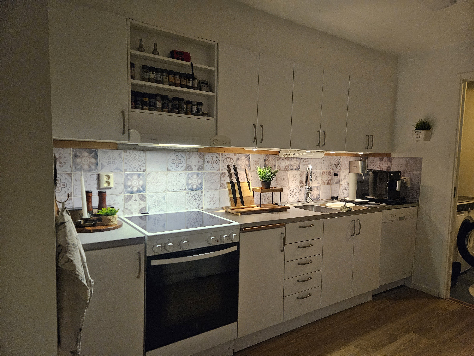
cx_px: 237
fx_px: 315
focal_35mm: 23
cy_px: 178
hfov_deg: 73.9
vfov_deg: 58.9
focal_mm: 5.4
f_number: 1.8
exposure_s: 1/100
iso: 1000
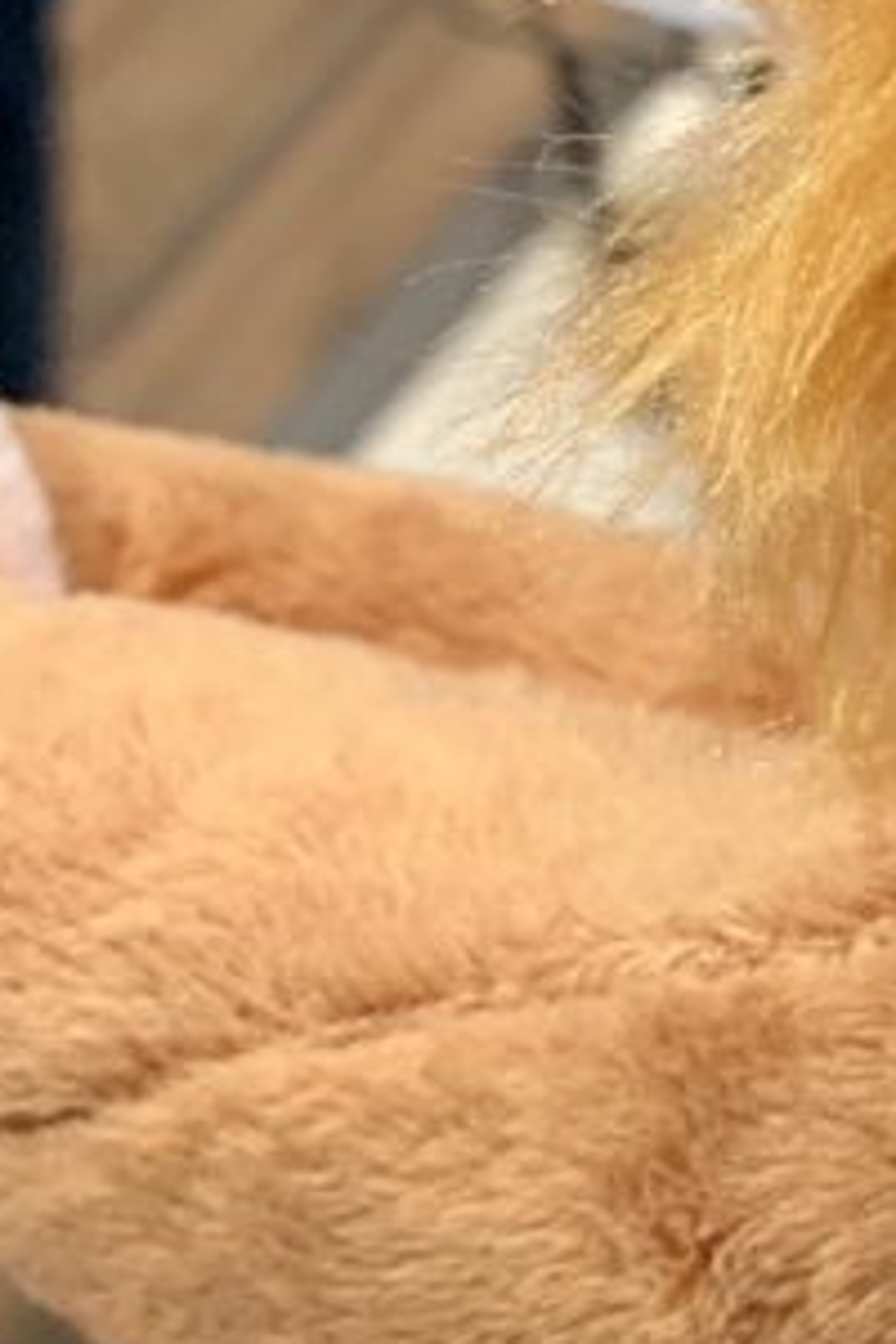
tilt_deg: -36.6
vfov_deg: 18.9
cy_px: 475
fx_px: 4032
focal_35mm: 108
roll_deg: +2.3
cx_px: 1949
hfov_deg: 11.2
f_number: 1.8
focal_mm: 4.25
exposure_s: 1/60
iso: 125
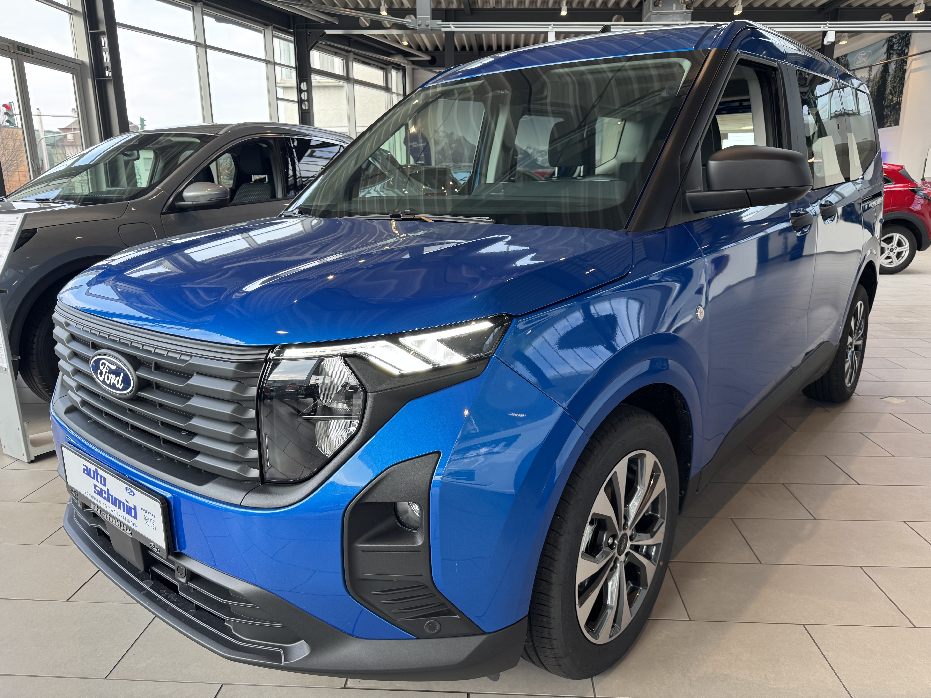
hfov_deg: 71.6
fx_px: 645
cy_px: 349
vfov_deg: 56.8
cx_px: 466
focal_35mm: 24
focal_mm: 6.76
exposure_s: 1/100
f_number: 1.78
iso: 64
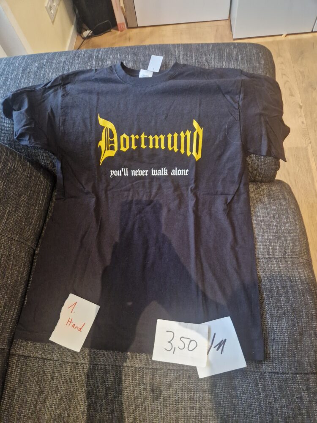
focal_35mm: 23
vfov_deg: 73.9
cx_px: 158
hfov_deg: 58.9
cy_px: 212
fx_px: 281
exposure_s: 1/100
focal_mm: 5.4
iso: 1000
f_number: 1.8
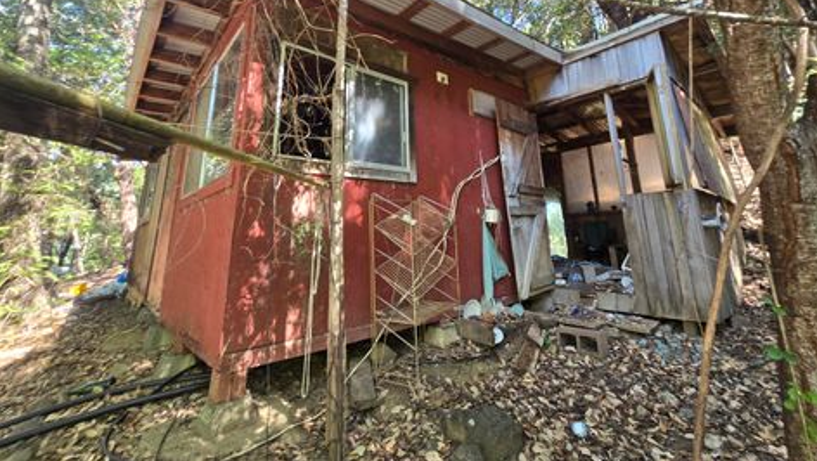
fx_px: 325
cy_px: 138
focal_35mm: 15
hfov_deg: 102.9
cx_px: 429
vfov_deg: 67.7
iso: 80
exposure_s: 1/60
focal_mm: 2.2
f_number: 2.2
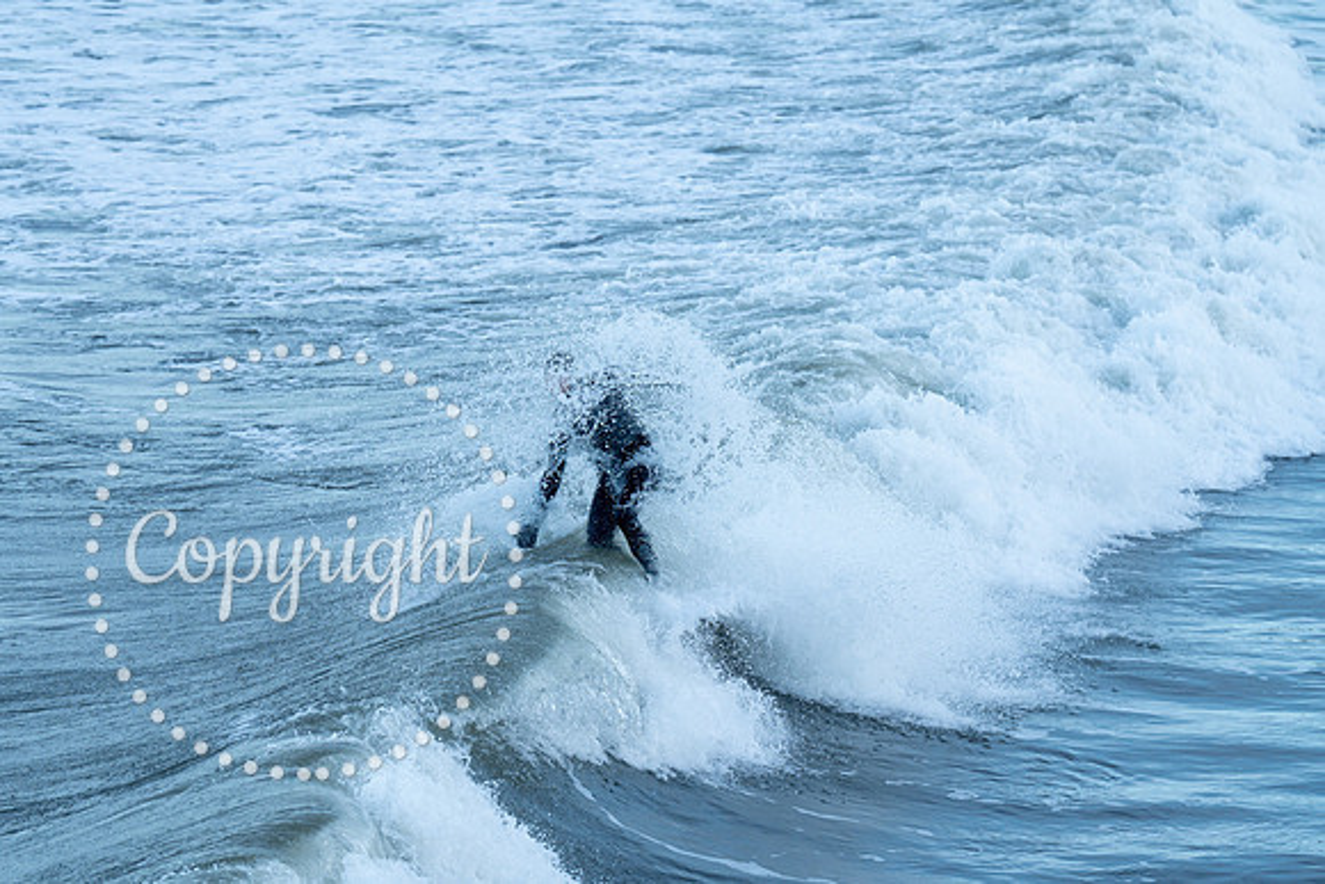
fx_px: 6074
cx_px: 662
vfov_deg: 8.3
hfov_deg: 12.4
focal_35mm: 165
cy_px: 442
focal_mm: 165
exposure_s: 1/2000
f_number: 4
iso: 500
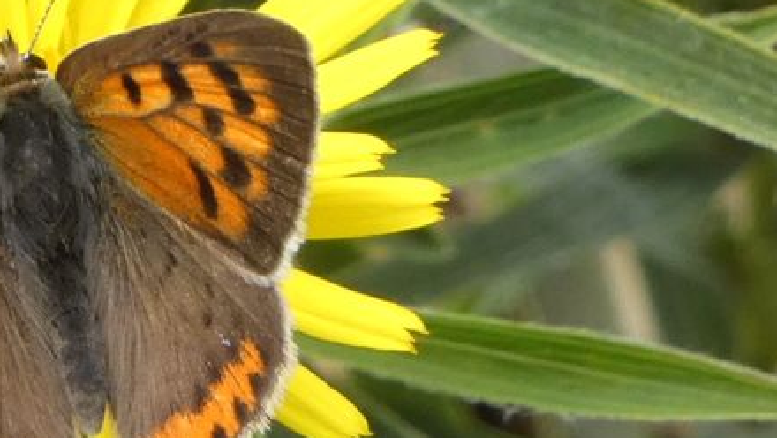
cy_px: 178
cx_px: 38
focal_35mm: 904
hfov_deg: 2.4
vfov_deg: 1.3
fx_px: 18634
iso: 200
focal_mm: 76.7
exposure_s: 1/100
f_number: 5.6
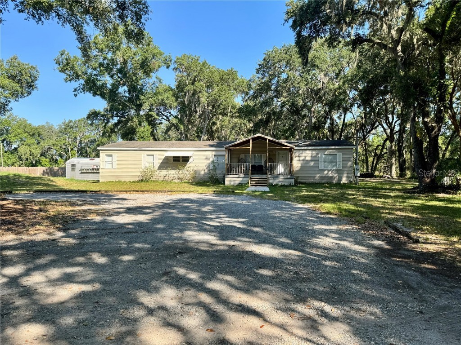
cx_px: 230
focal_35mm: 24
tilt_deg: -1.2
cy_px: 172
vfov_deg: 56.8
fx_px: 320
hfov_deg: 71.6
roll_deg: -0.2
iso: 80
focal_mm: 6.76
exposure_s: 1/651
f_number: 1.78
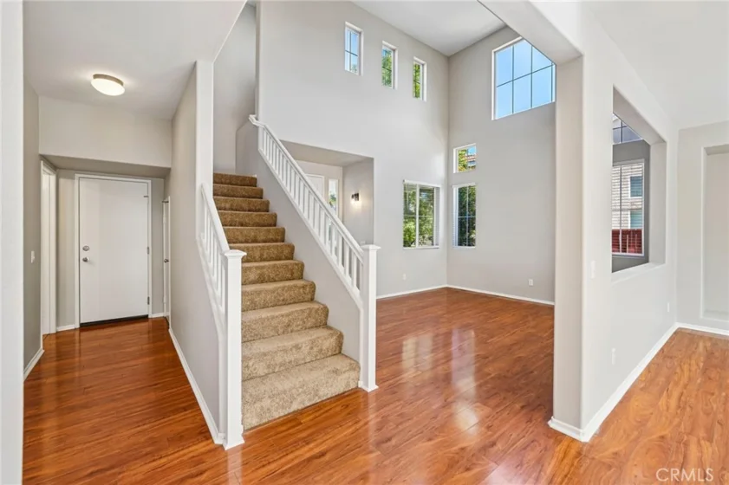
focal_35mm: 14
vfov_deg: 81.2
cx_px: 364
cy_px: 242
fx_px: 283
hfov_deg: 104.3
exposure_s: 1/30
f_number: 8
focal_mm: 14
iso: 320
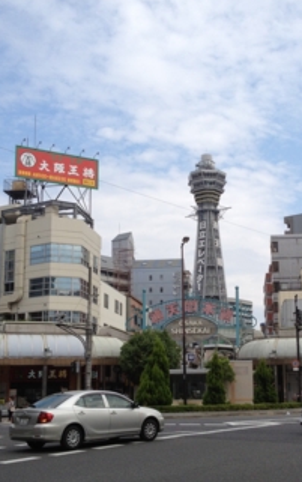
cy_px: 267
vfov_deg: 38.8
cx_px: 204
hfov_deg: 24.8
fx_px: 684
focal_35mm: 52
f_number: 2.4
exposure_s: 1/1577
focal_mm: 4.28
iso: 64
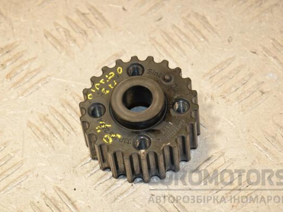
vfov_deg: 8.6
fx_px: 1402
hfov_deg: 11.5
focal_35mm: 172
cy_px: 106
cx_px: 138
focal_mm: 105
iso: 800
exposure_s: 1/200
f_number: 7.1
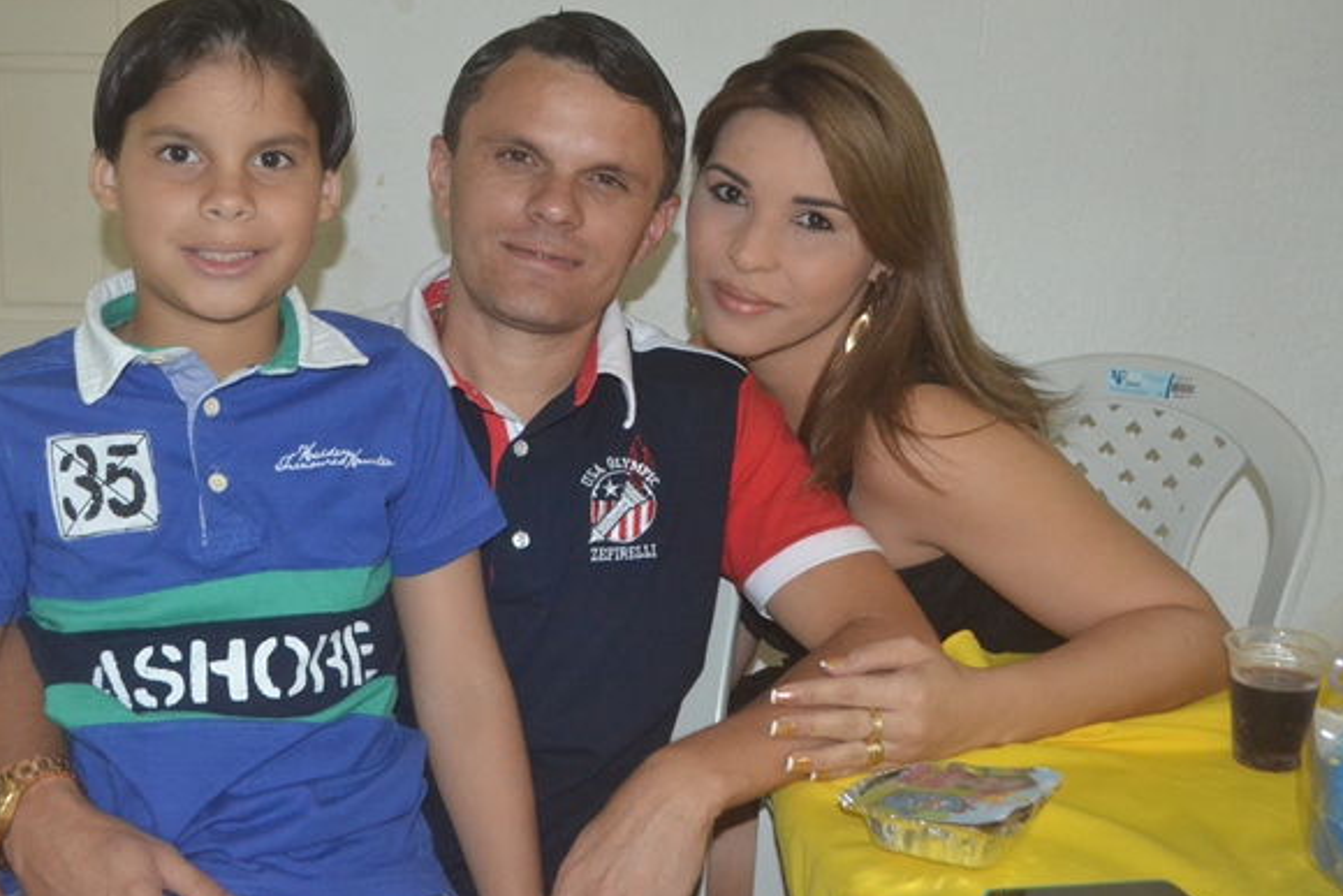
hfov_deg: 37.5
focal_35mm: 53
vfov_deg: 25.5
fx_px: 1978
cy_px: 420
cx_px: 607
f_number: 4.8
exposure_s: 1/60
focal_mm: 32
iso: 3200
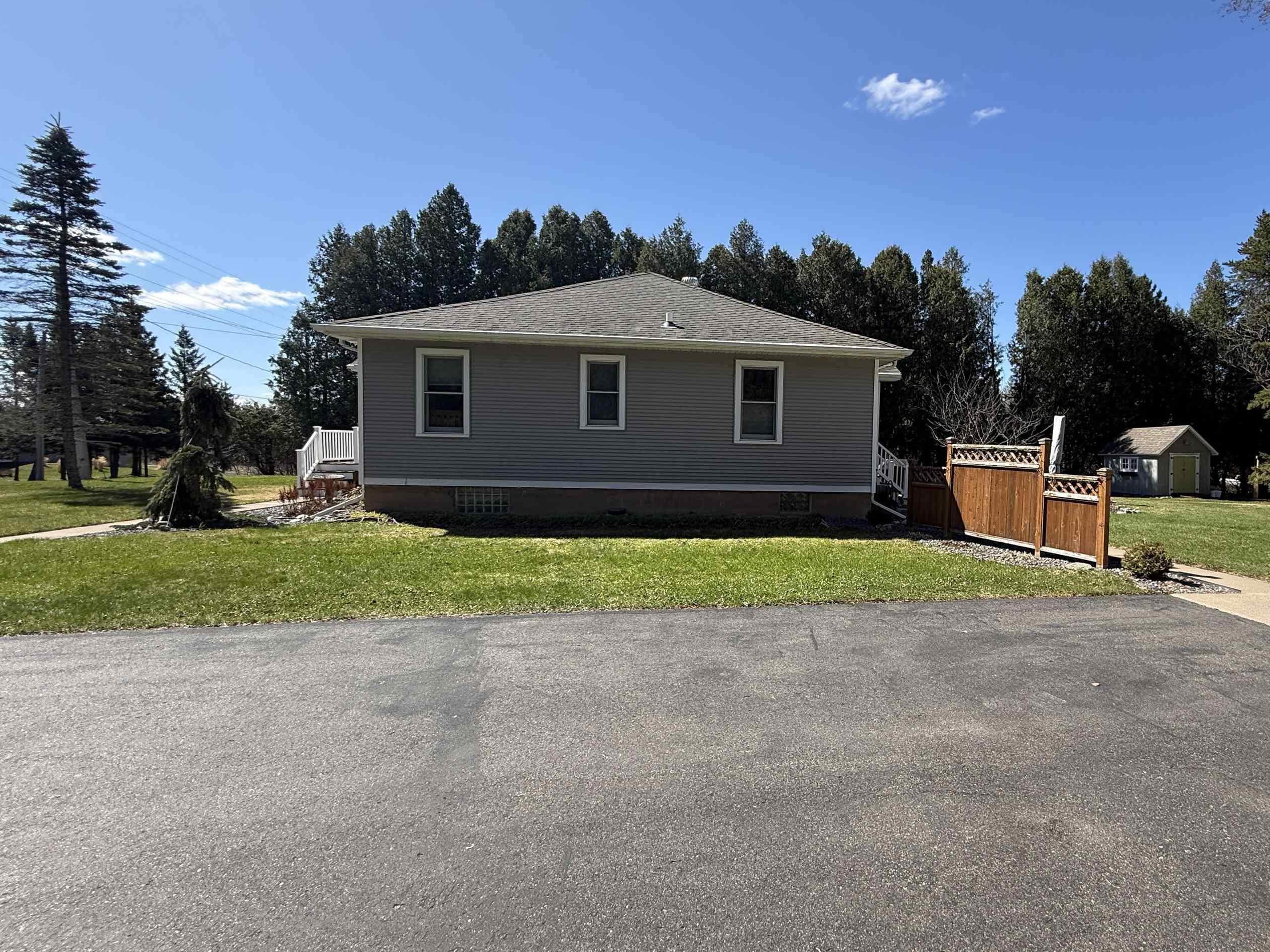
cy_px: 466
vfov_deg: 74.7
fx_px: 624
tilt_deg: -2.0
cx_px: 764
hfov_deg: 89.8
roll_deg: -0.8
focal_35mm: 17
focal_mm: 2.22
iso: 50
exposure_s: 1/864
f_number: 2.2
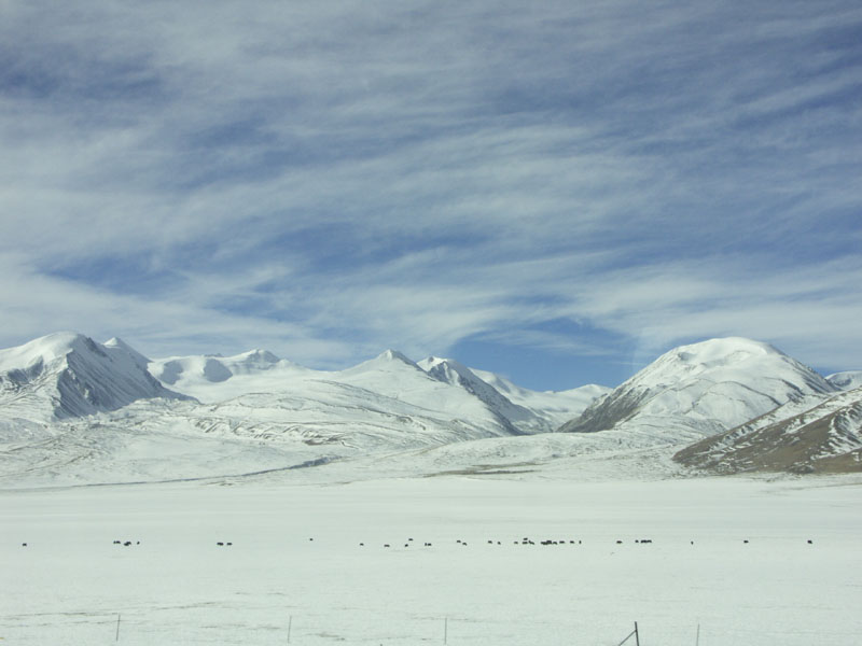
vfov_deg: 21.6
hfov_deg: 28.6
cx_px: 431
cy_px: 323
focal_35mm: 68
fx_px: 1693
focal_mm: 16.81
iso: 100
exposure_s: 1/640
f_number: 8
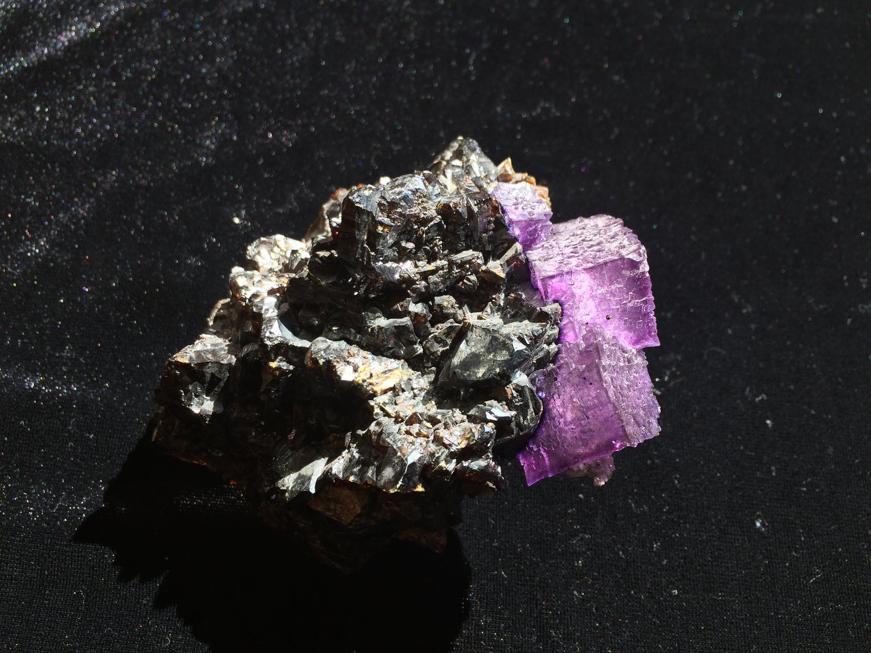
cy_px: 326
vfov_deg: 48.2
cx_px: 436
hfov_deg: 61.7
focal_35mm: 29
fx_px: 730
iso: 40
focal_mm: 4.15
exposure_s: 1/120
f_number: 2.2
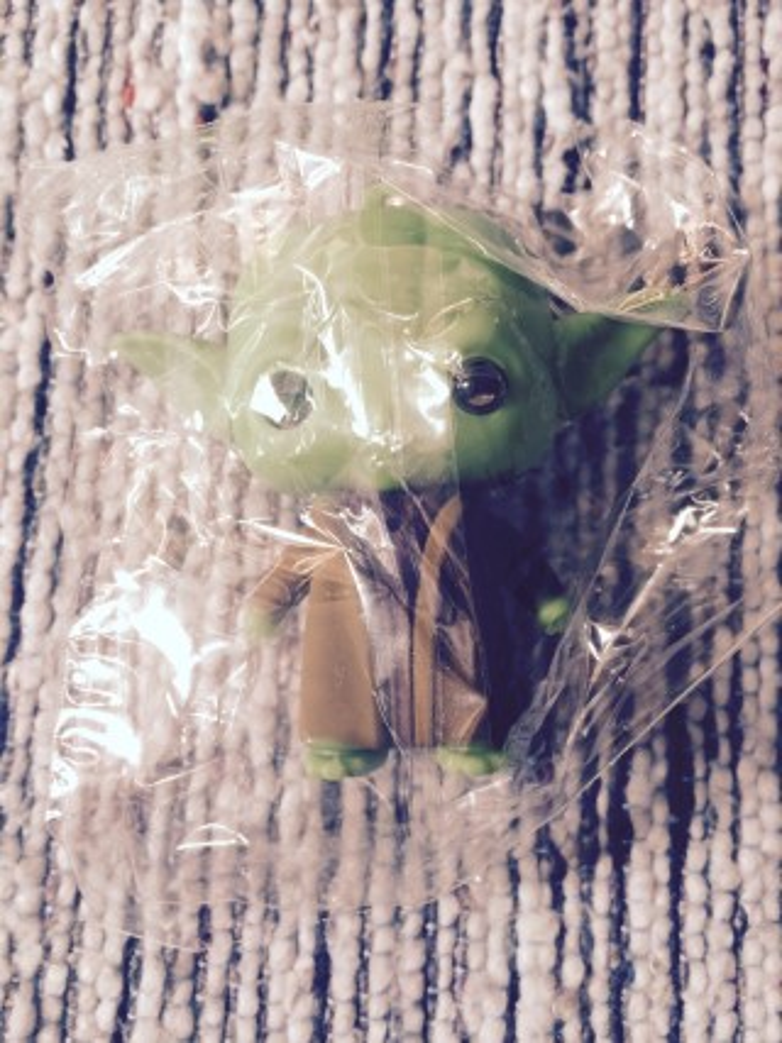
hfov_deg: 48.2
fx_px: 874
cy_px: 522
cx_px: 391
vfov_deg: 61.7
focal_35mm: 29
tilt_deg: -82.0
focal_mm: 4.15
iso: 40
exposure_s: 1/40
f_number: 2.2
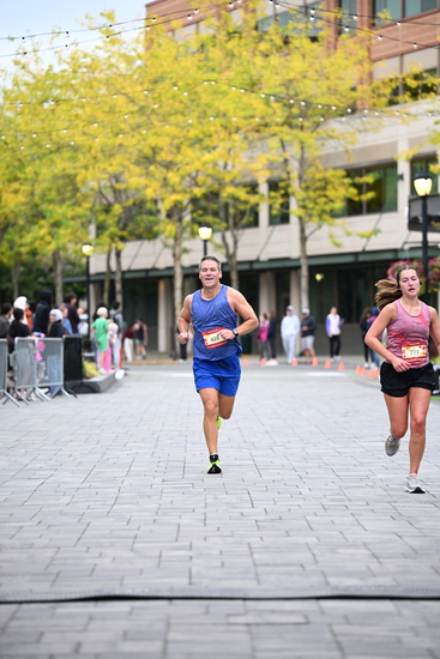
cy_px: 330
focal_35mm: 125
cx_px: 220
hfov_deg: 11.0
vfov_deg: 16.4
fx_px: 2290
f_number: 2.8
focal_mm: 125
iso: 1000
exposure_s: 1/1600
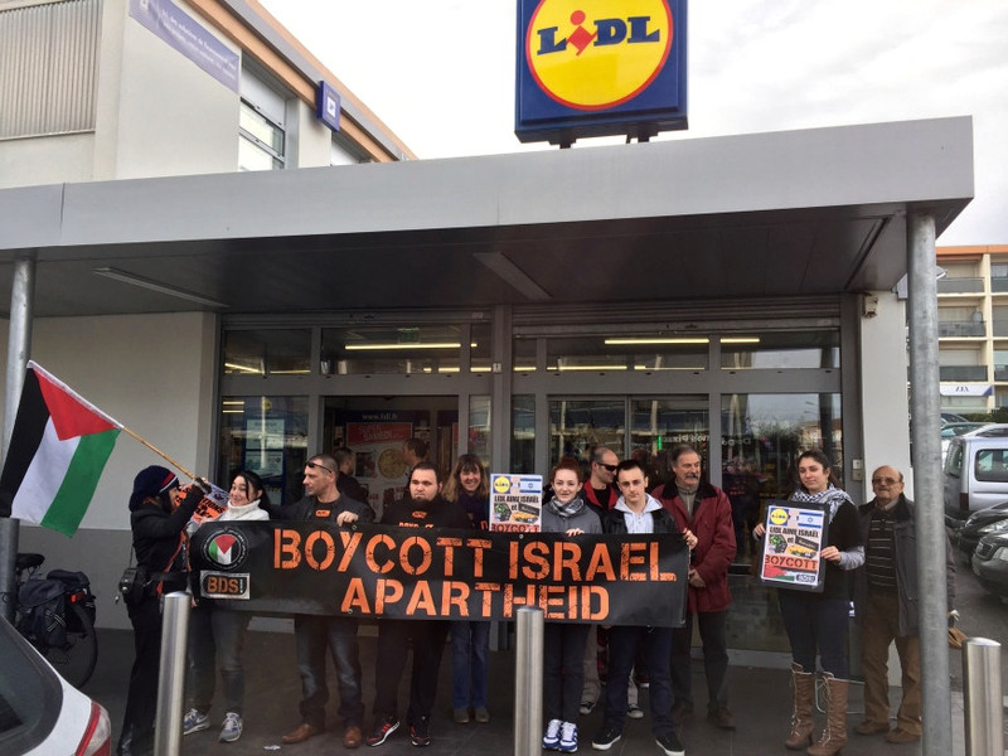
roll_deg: -2.3
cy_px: 378
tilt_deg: +5.0
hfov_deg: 61.7
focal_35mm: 29
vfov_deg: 48.2
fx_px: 844
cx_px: 504
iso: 32
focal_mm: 4.15
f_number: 2.2
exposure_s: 1/412
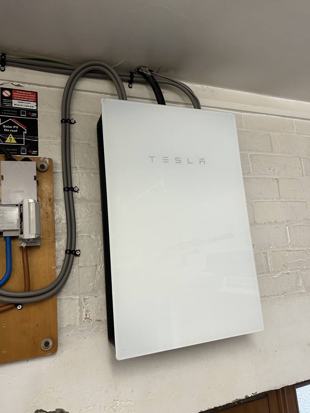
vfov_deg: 67.3
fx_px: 310
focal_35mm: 26
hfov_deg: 53.1
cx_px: 155
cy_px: 206
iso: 200
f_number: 1.5
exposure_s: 1/60
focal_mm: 5.7
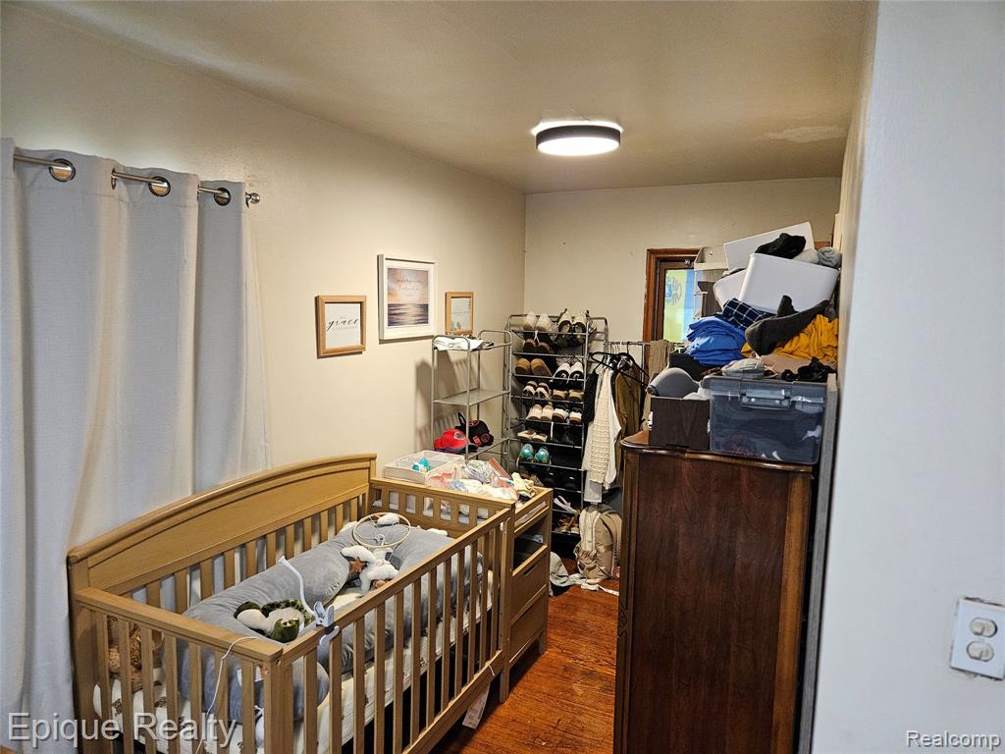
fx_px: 668
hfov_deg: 73.9
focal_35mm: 23
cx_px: 502
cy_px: 377
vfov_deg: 58.9
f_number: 1.8
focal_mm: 5.4
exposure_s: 1/120
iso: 800
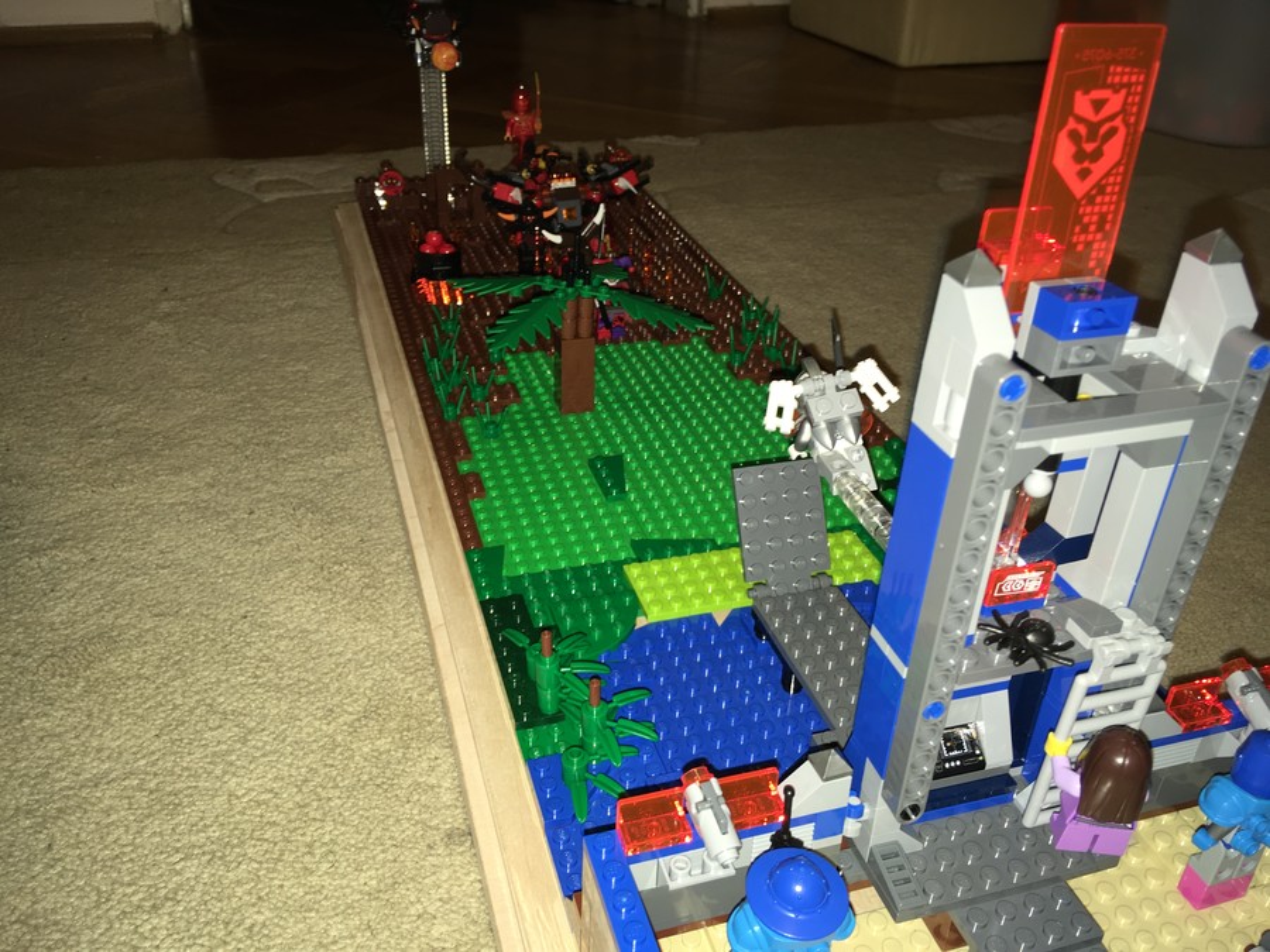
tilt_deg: -31.6
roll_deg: -1.8
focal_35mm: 29
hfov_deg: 61.7
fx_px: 1064
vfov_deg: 48.2
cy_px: 476
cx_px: 635
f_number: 2.2
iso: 25
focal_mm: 4.15
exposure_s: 1/17
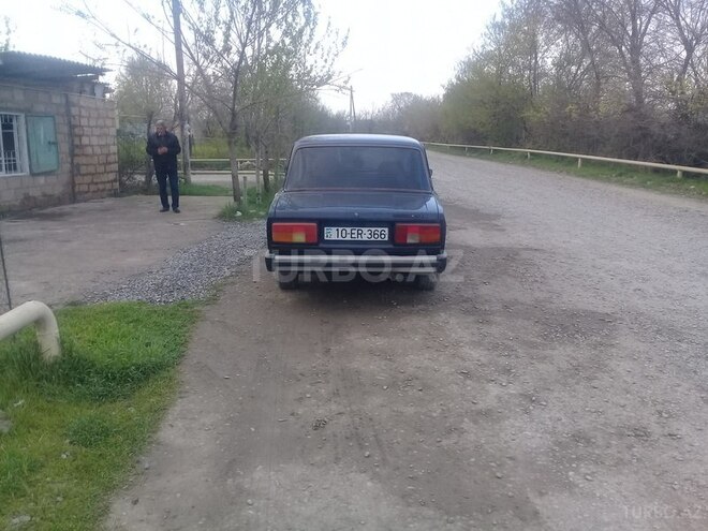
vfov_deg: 45.4
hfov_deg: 58.4
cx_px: 354
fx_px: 634
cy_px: 266
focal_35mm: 31
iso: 50
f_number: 2.2
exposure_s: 1/109
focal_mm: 3.3
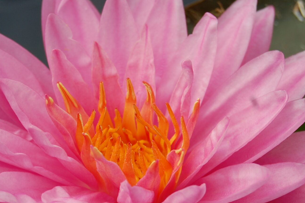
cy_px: 136
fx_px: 1388
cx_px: 128
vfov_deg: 8.3
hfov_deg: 12.5
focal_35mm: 164
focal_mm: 55
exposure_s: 1/250
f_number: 8
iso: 200
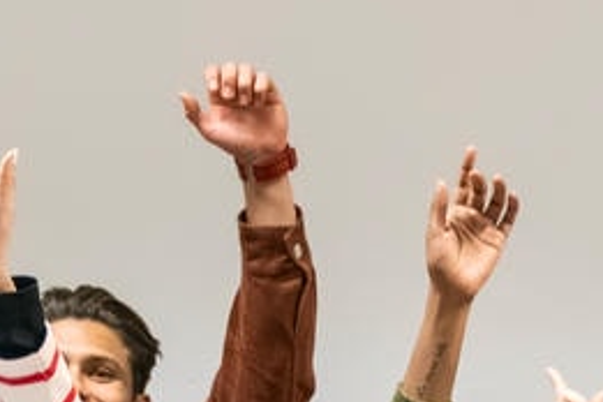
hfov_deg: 8.0
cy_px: 739
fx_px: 4304
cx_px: 441
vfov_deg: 5.3
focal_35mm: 257
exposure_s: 1/400
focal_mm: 35
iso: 2500
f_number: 2.8
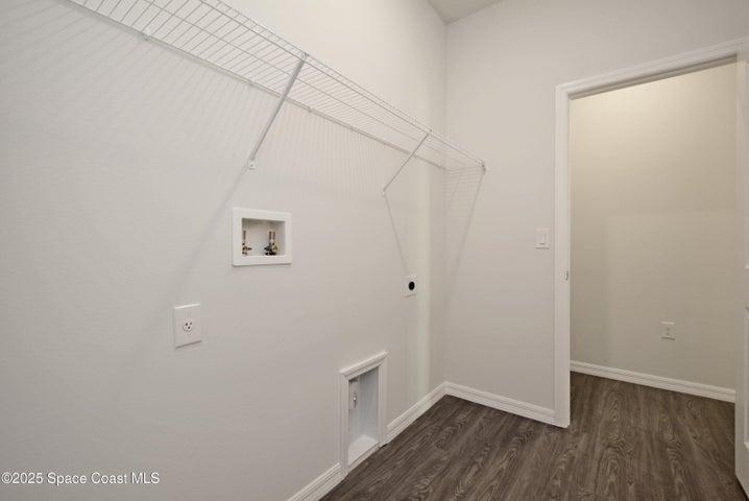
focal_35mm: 15
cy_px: 250
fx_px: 312
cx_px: 374
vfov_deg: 77.4
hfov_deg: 100.3
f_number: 4
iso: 500
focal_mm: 10
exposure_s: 1/60
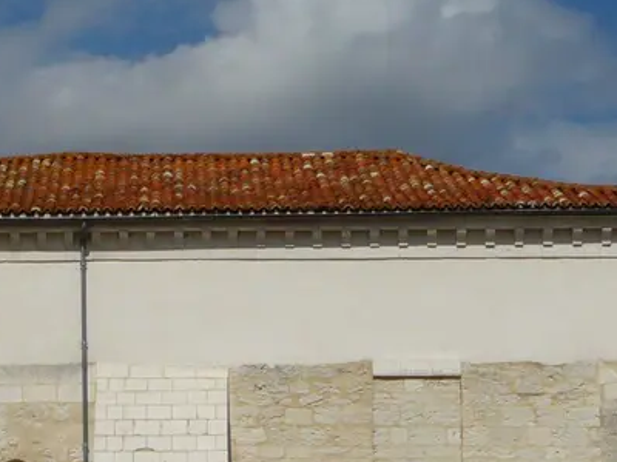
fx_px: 2905
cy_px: 294
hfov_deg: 11.9
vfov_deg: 9.1
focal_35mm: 163
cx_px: -72
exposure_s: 1/800
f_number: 8
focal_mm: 8.3
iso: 100
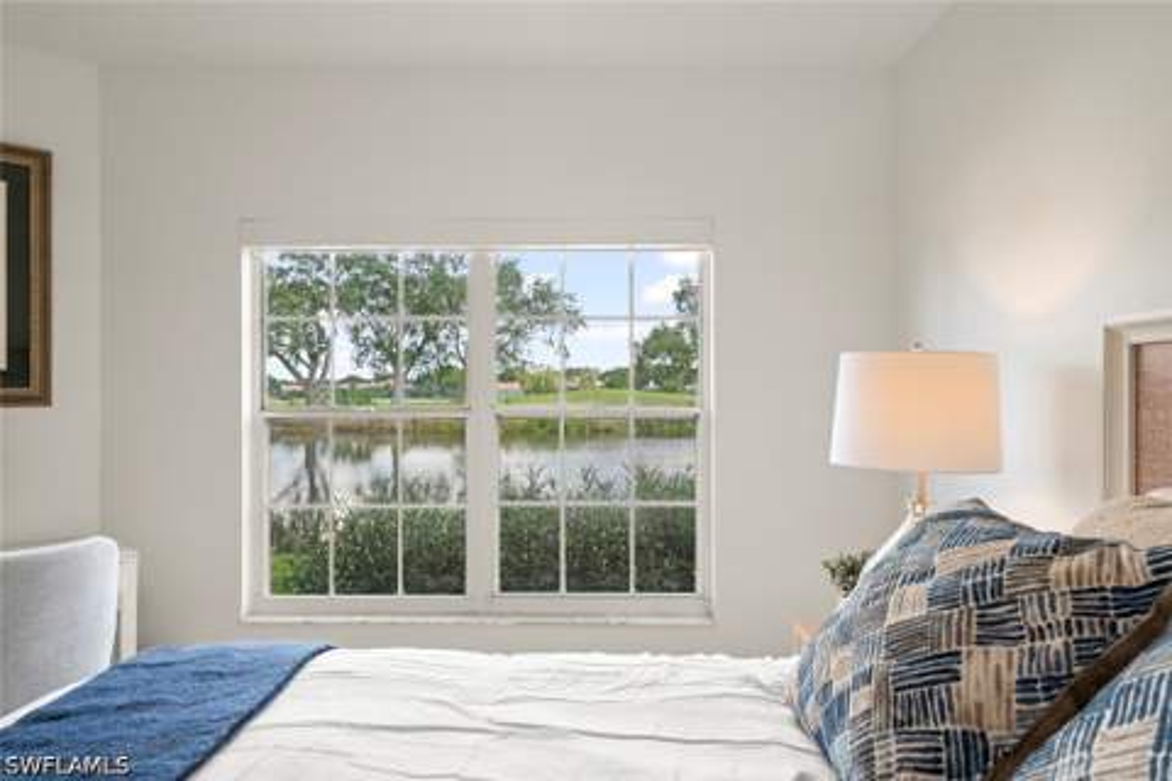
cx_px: 586
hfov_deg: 73.7
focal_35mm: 24
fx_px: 781
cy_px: 390
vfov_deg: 53.1
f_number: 10
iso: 400
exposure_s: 1/20
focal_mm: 24
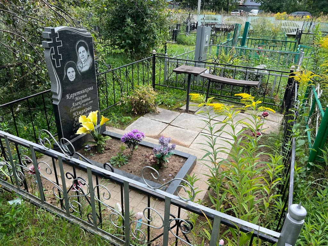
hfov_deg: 67.3
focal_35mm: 26
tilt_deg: -23.7
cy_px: 123
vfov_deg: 53.1
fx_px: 246
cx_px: 164
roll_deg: -1.7
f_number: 1.5
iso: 50
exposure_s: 1/1009
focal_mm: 5.7
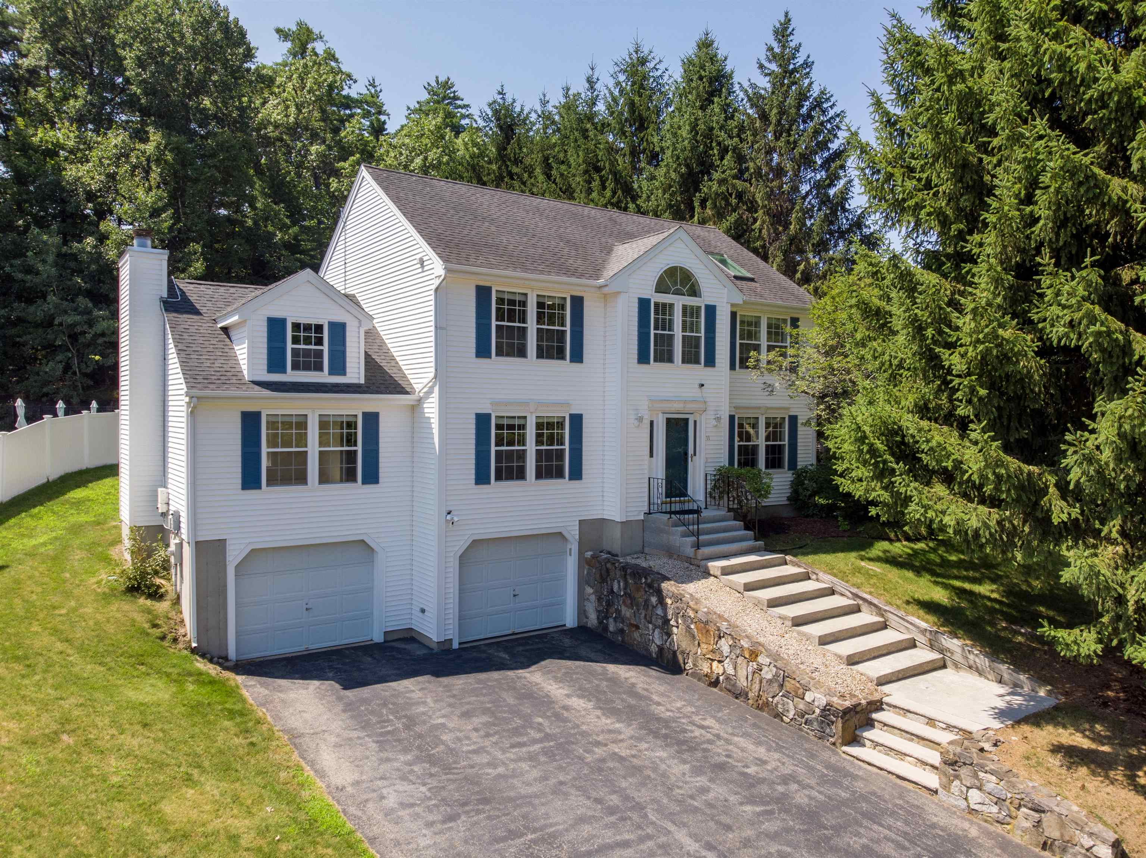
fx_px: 794
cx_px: 573
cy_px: 429
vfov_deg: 56.8
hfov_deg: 71.6
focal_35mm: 24
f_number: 2.8
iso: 100
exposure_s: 1/800
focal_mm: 4.5
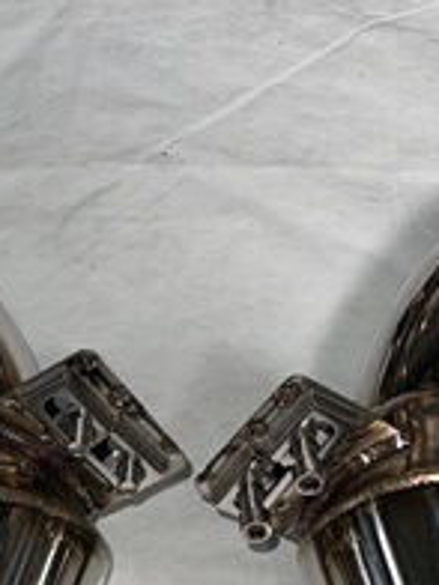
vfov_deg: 24.4
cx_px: 214
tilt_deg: -68.7
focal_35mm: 77
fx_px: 1302
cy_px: 558
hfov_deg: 19.1
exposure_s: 1/64
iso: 50
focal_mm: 5.1
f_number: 1.6
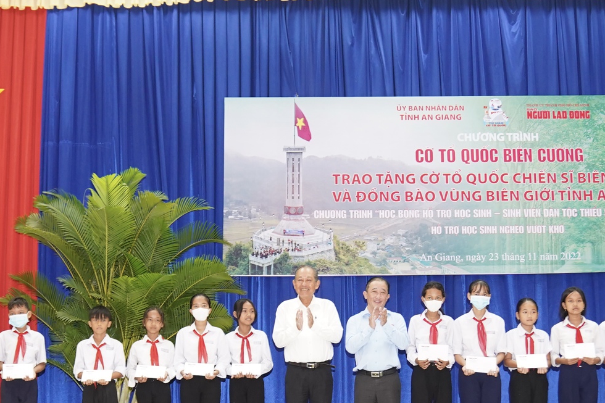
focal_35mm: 51
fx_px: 857
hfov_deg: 38.9
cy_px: 310
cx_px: 280
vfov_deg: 26.1
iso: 1000
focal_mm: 25
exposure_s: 1/80
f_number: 2.8
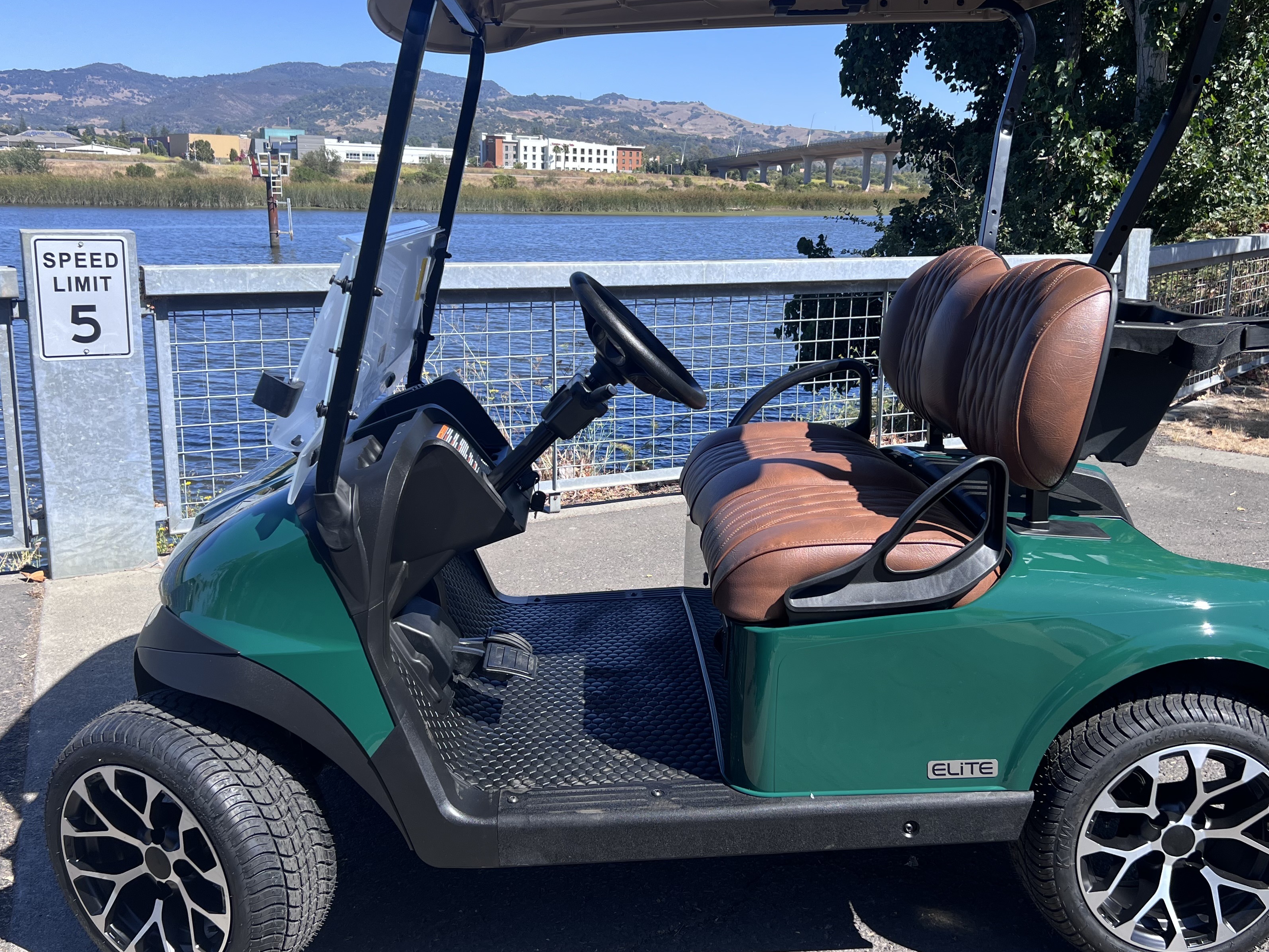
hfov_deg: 55.3
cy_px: 440
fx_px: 1210
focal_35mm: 33
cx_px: 670
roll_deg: -2.2
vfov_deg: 42.9
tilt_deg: -13.3
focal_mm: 5.7
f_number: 1.5
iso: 50
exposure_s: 1/2123
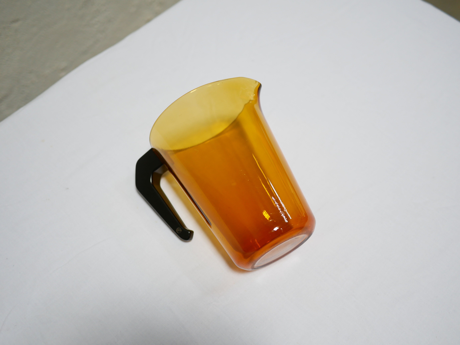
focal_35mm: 40
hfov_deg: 46.8
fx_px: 532
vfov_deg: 36.0
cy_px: 172
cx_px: 230
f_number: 1.7
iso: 200
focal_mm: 20
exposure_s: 1/80
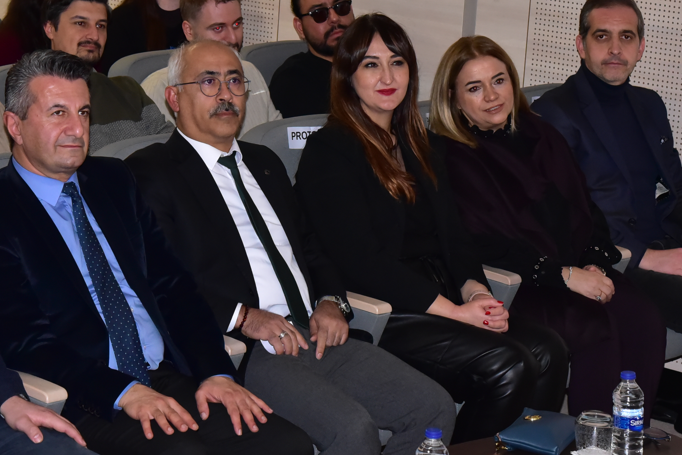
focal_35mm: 120
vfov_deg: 11.4
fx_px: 2273
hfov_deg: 17.1
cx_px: 361
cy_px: 64
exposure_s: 1/200
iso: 3200
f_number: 7.1
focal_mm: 65
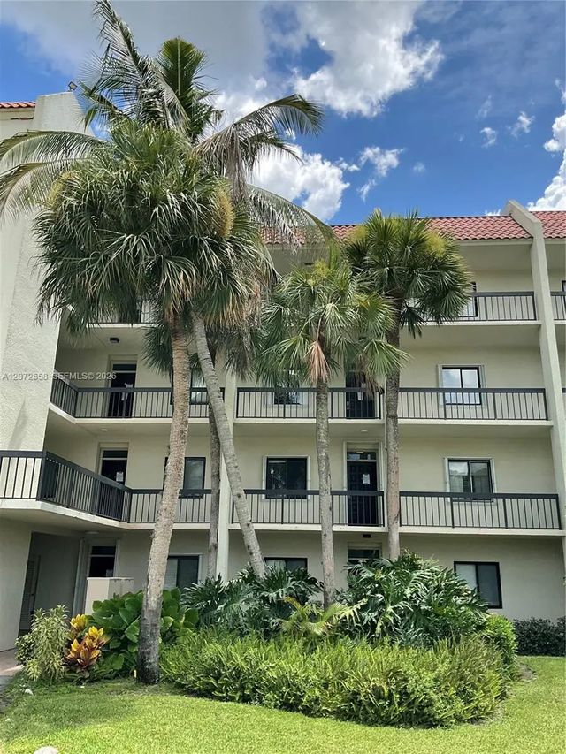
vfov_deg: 61.7
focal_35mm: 29
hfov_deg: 48.2
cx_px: 283
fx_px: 632
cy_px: 377
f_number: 1.8
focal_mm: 3
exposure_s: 1/978
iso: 25
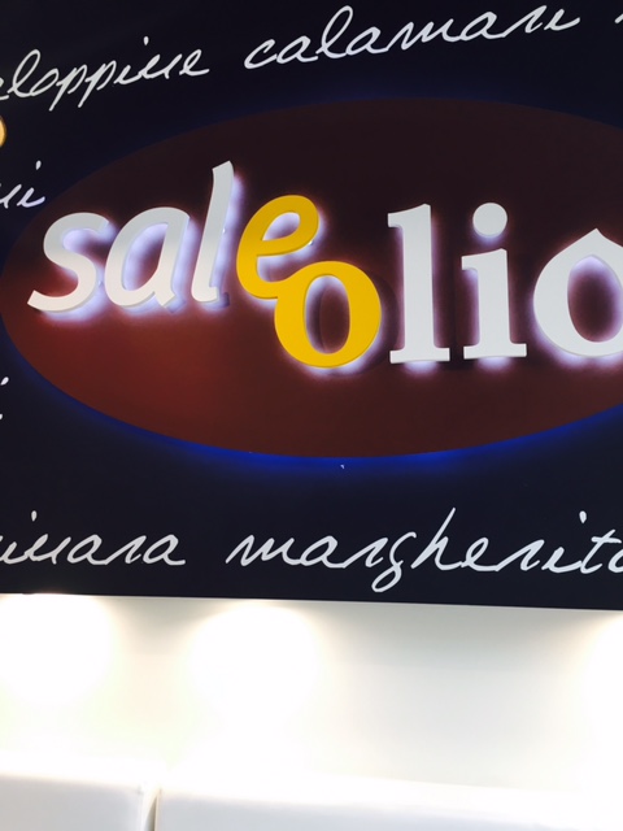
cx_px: 312
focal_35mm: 29
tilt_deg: +7.5
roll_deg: -1.0
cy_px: 416
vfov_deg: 61.7
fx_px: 696
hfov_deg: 48.2
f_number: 2.2
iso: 80
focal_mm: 4.15
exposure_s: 1/33
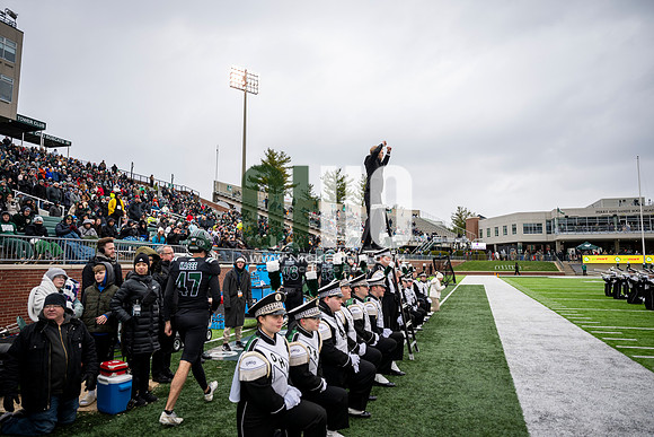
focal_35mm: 24
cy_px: 218
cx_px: 327
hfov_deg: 73.7
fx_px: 436
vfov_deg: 53.2
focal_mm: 24
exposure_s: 1/500
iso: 100
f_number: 2.8
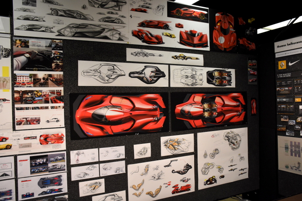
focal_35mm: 30
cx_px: 151
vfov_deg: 43.6
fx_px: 252
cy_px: 100
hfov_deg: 61.9
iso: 1600
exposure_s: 1/400
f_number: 3.5
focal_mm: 20
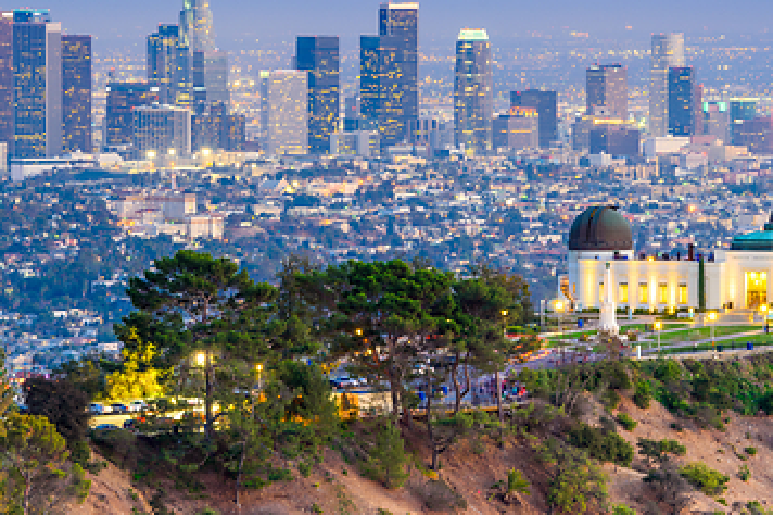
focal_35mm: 295
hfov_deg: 7.0
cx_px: 493
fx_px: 6331
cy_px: 272
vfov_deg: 4.7
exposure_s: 61
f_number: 8
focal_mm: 175
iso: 100
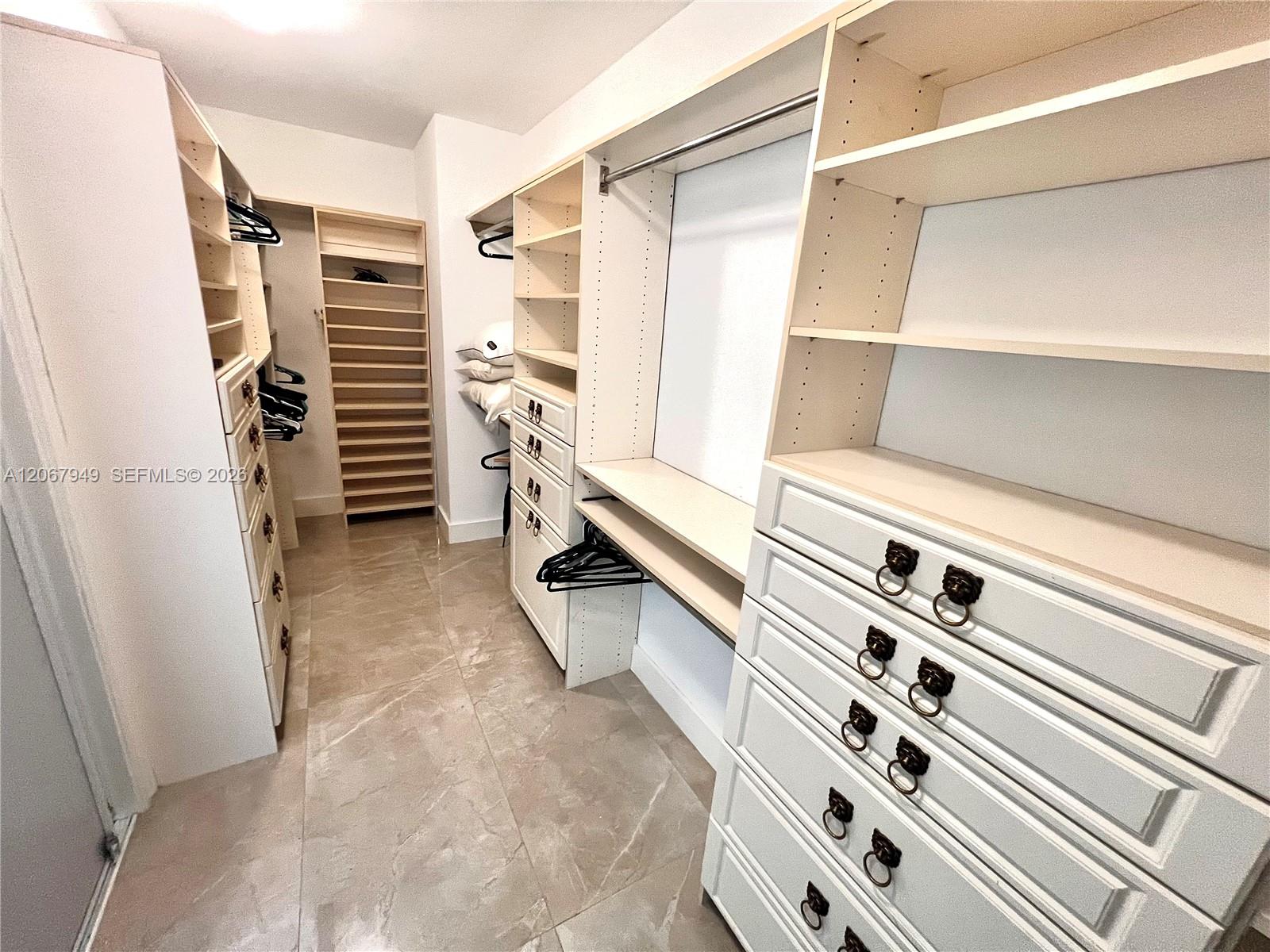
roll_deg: -4.2
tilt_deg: -17.1
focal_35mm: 13
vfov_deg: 89.9
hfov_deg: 106.2
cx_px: 635
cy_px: 476
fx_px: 477
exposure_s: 1/60
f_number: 1.8
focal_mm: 1.57
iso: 250
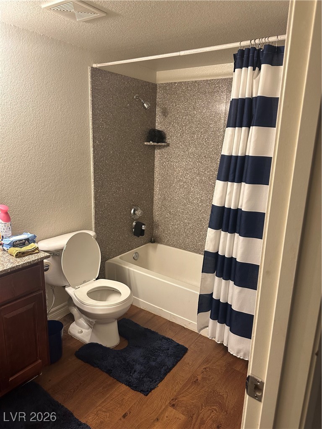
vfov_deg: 71.6
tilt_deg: -14.2
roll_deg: -3.1
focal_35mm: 24
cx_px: 161
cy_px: 214
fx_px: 298
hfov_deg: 56.8
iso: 200
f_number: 1.78
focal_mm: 6.86
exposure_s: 1/120
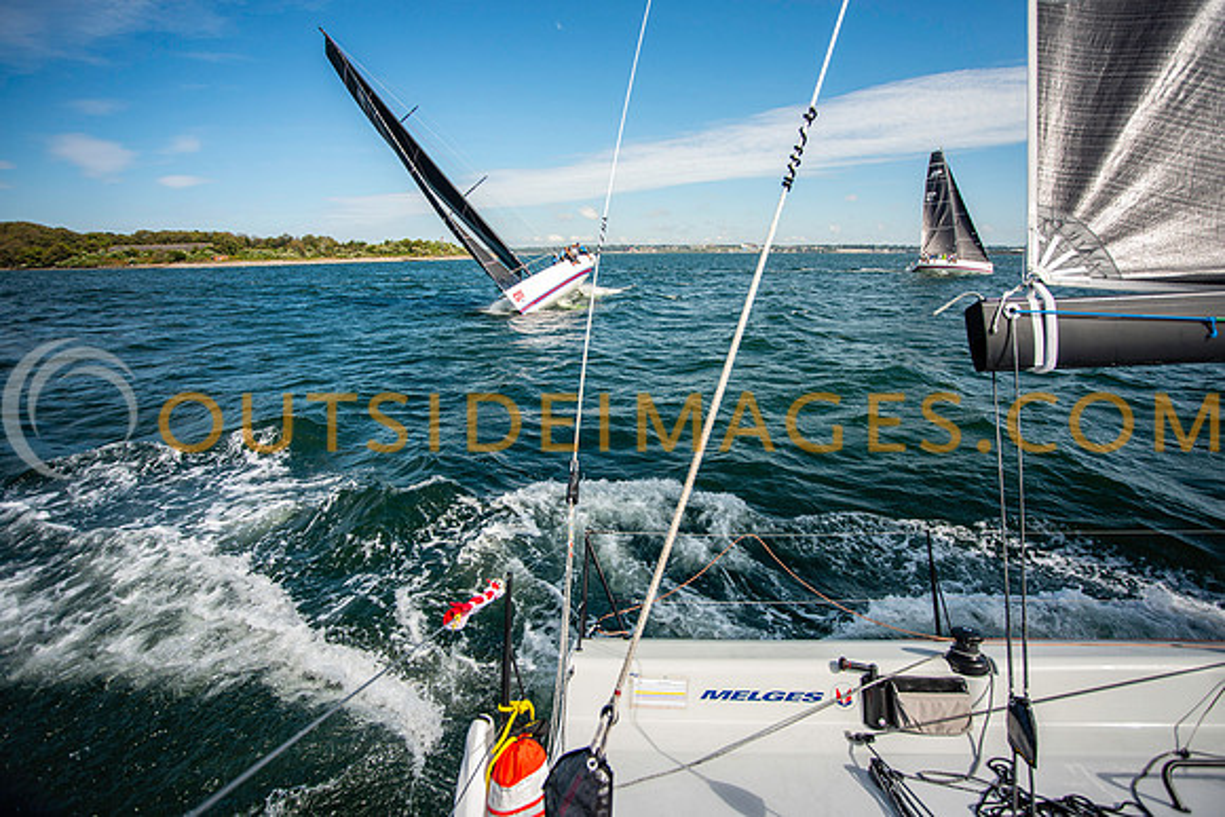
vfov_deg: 75.9
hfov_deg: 98.9
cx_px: 612
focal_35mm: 15
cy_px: 408
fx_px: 524
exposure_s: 1/1600
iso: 320
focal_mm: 15
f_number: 5
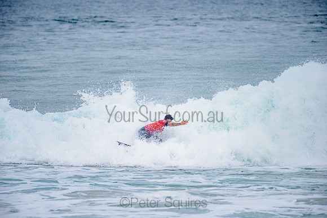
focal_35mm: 500
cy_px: 109
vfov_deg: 2.8
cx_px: 164
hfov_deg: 4.1
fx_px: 4543
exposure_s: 1/2000
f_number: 5.6
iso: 400
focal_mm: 500
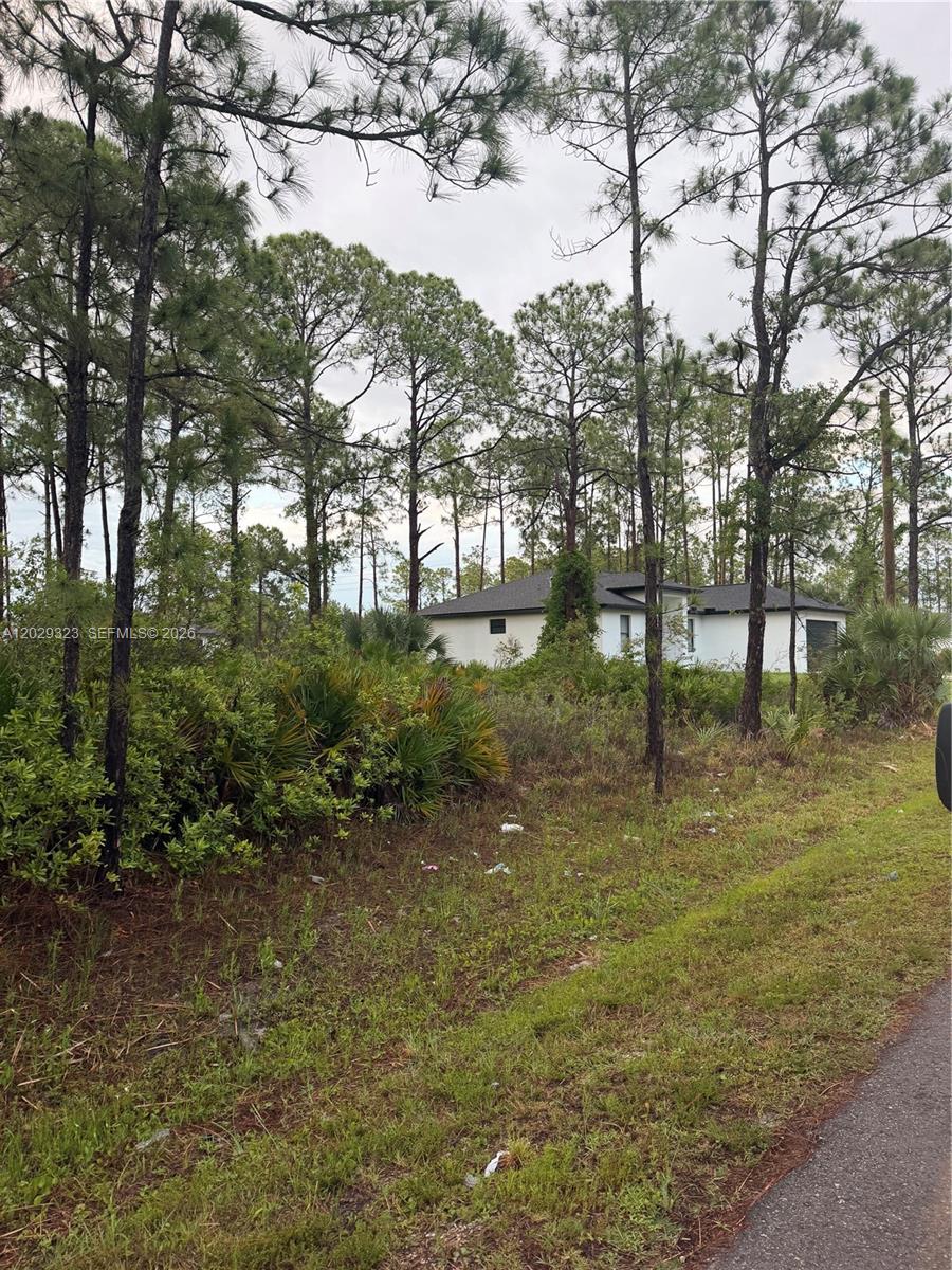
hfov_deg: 56.8
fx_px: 880
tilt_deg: +1.6
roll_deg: +0.1
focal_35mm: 24
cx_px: 476
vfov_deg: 71.6
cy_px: 635
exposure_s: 1/121
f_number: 1.78
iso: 160
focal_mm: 6.76
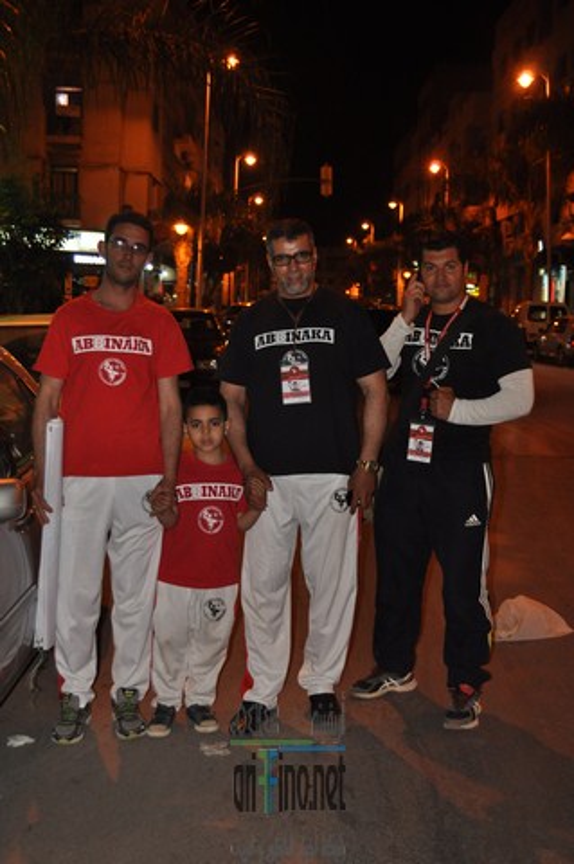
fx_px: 1114
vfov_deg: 42.4
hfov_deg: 28.9
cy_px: 432
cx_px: 287
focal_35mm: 46
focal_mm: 31
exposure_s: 1/60
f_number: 4.2
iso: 800
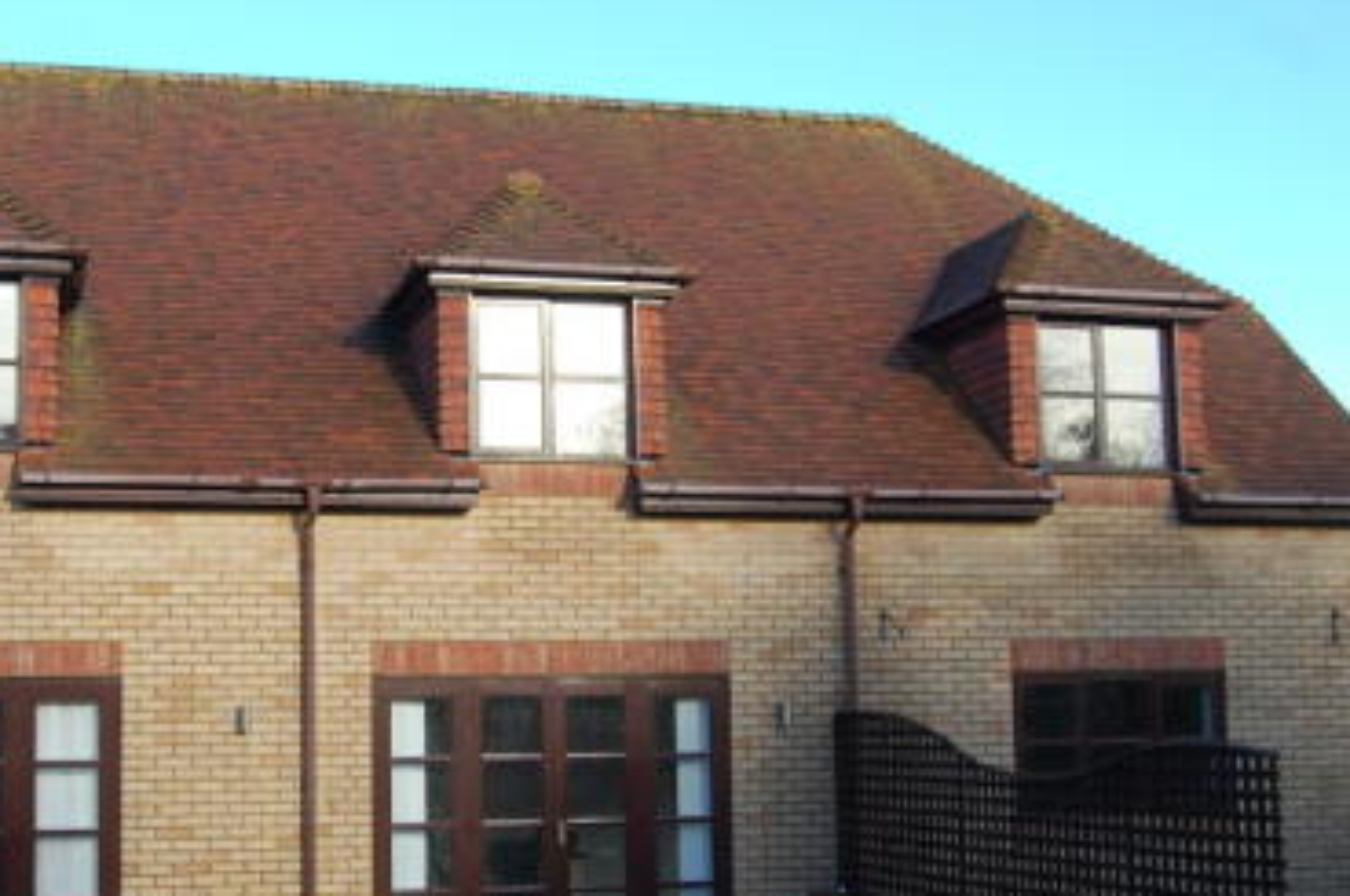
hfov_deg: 40.6
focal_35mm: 48
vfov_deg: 28.0
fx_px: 1798
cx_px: 450
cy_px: 519
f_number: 6.3
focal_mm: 18
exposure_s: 1/160
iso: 200
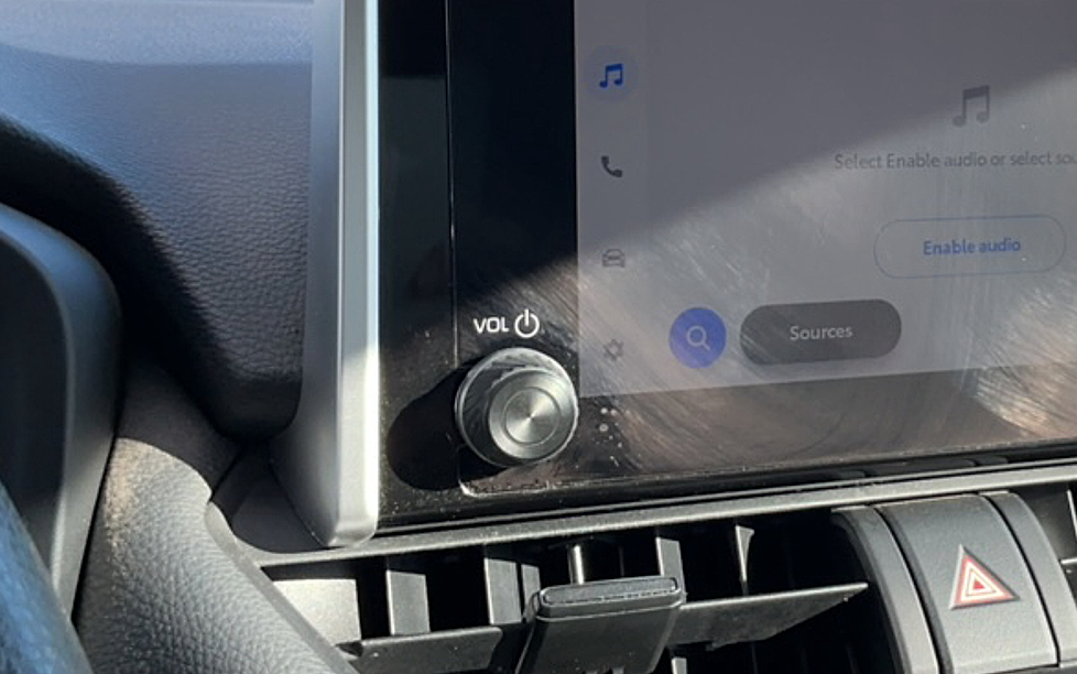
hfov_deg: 37.6
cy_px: 236
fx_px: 1527
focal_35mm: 52
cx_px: 844
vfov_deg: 24.8
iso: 20
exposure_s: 1/167
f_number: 1.8
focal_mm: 3
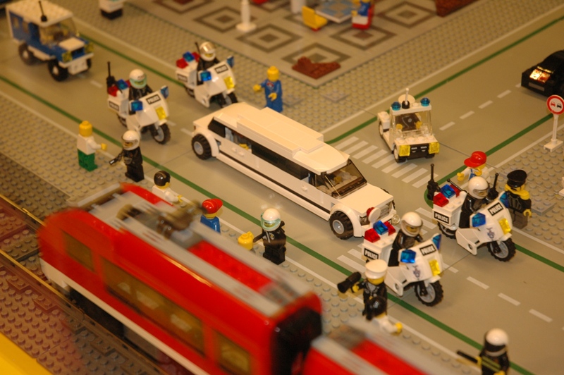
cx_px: 282
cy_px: 188
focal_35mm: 78
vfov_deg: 17.5
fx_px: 1221
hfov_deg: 26.0
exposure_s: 1/80
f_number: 4.5
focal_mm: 52
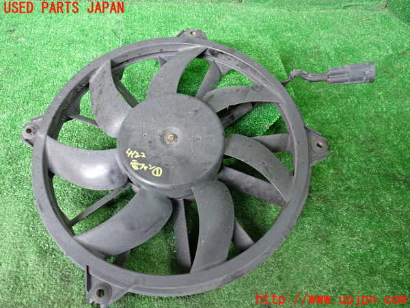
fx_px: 355
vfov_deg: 46.8
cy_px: 154
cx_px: 205
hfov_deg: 60.0
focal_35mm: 30
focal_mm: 5.4
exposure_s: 1/30
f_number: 2.3
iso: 640
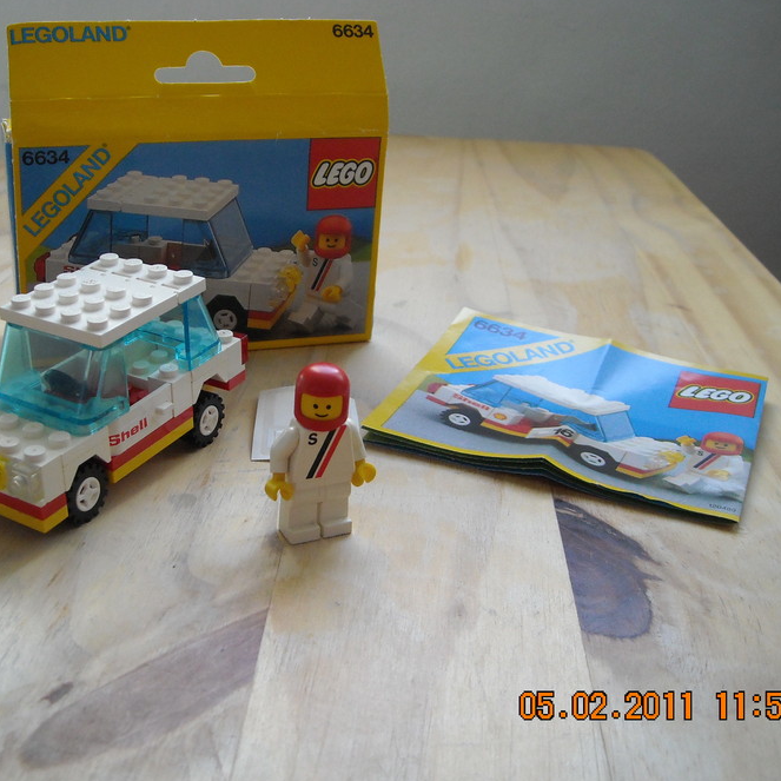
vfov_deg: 40.0
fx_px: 1072
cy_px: 392
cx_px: 316
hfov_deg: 39.9
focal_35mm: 42
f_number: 2.8
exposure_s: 1/141
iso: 248
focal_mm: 5.7
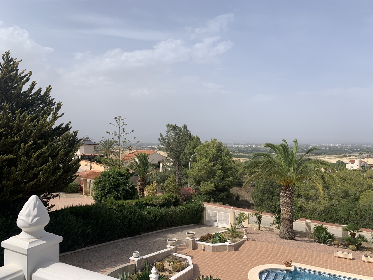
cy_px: 140
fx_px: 280
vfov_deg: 53.1
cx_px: 186
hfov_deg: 67.3
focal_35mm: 26
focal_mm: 4.25
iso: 25
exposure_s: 1/3521
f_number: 1.8
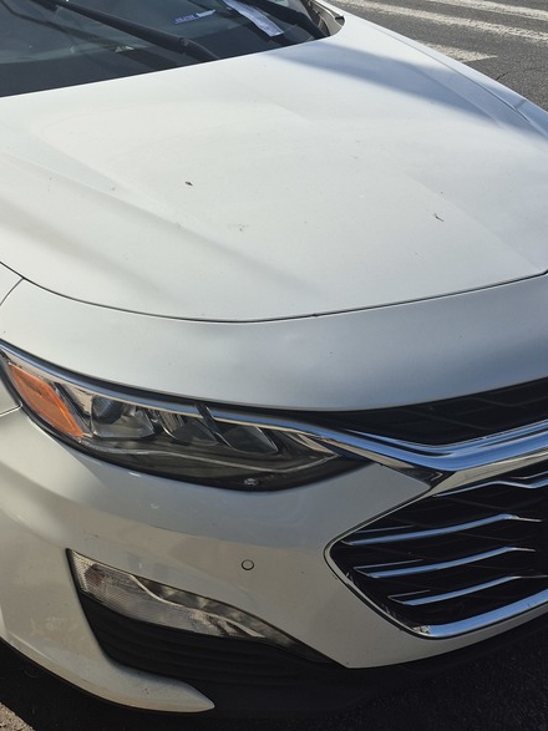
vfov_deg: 39.6
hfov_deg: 30.1
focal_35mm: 47
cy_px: 202
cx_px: 110
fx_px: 992
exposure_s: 1/1984
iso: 25
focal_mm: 5.4
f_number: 1.8
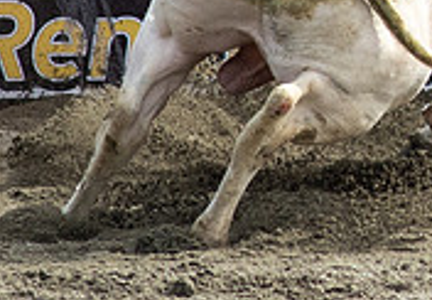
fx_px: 26920
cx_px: 759
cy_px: -65
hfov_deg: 0.9
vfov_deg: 0.6
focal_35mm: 2216
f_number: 4
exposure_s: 1/8000
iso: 1250
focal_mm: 300
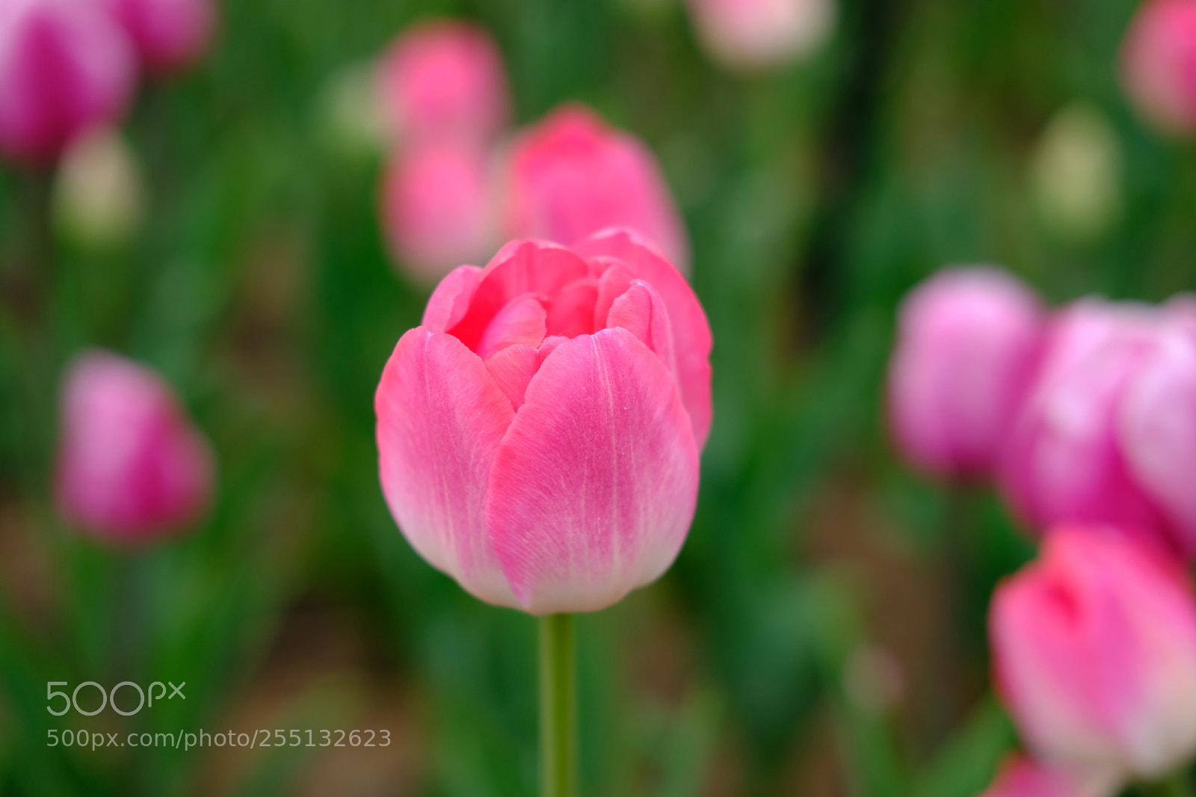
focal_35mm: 53
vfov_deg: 25.5
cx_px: 598
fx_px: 1760
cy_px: 398
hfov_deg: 37.5
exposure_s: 1/850
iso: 200
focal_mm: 35
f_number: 2.8
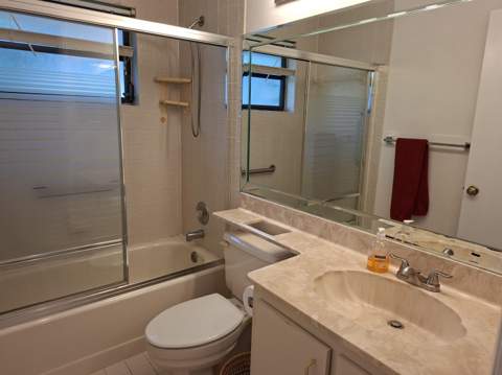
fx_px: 333
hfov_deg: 74.0
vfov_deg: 58.8
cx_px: 251
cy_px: 188
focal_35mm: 23
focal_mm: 5.54
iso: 160
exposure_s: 1/120
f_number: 1.8
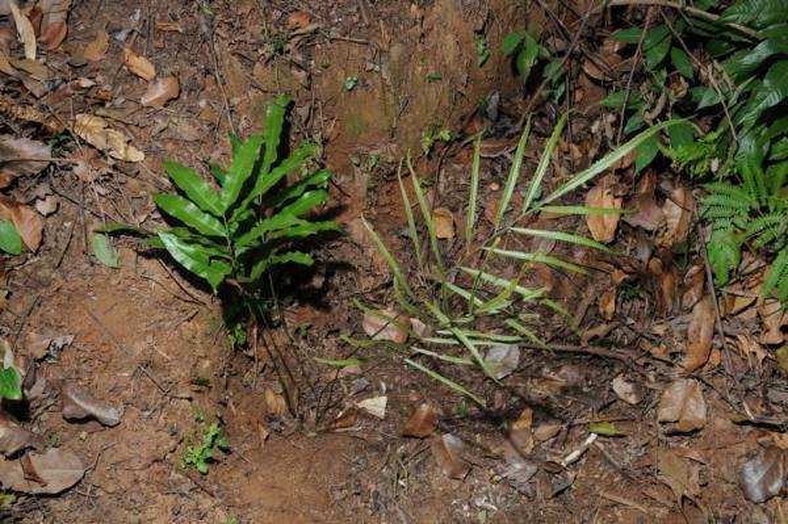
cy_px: 262
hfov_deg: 62.0
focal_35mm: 30
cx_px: 394
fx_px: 656
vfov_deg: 43.5
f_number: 9
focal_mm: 20
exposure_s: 1/60
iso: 200
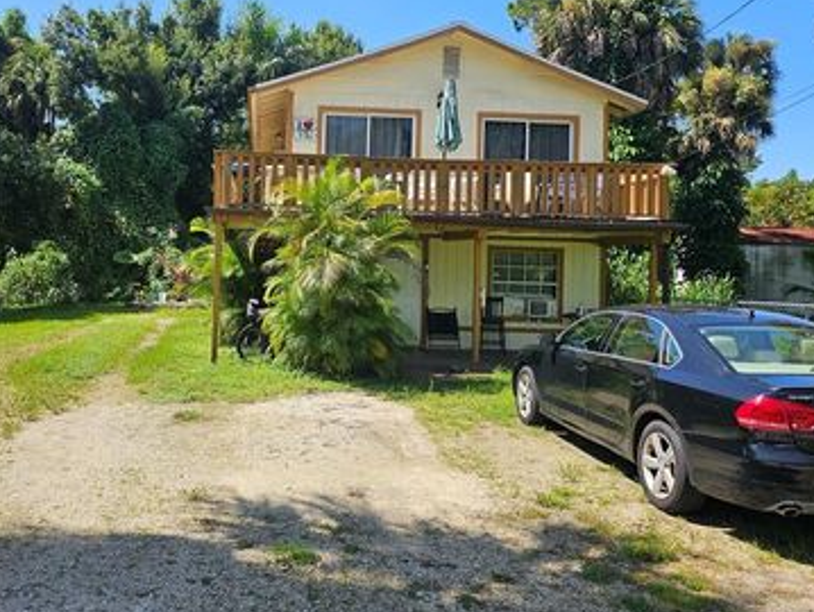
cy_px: 253
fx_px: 753
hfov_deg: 56.1
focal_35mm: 32
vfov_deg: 44.1
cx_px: 306
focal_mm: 6.3
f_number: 1.7
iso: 10
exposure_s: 1/490
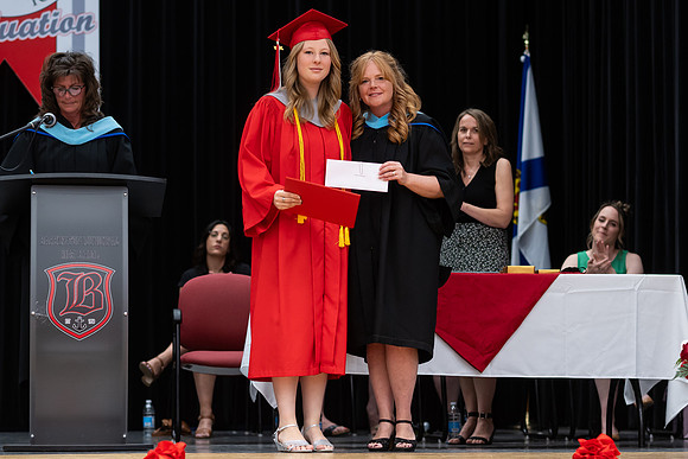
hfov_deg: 18.3
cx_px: 344
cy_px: 267
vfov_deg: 12.3
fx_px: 2134
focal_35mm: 112
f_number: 2.8
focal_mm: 85
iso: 1000
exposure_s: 1/200
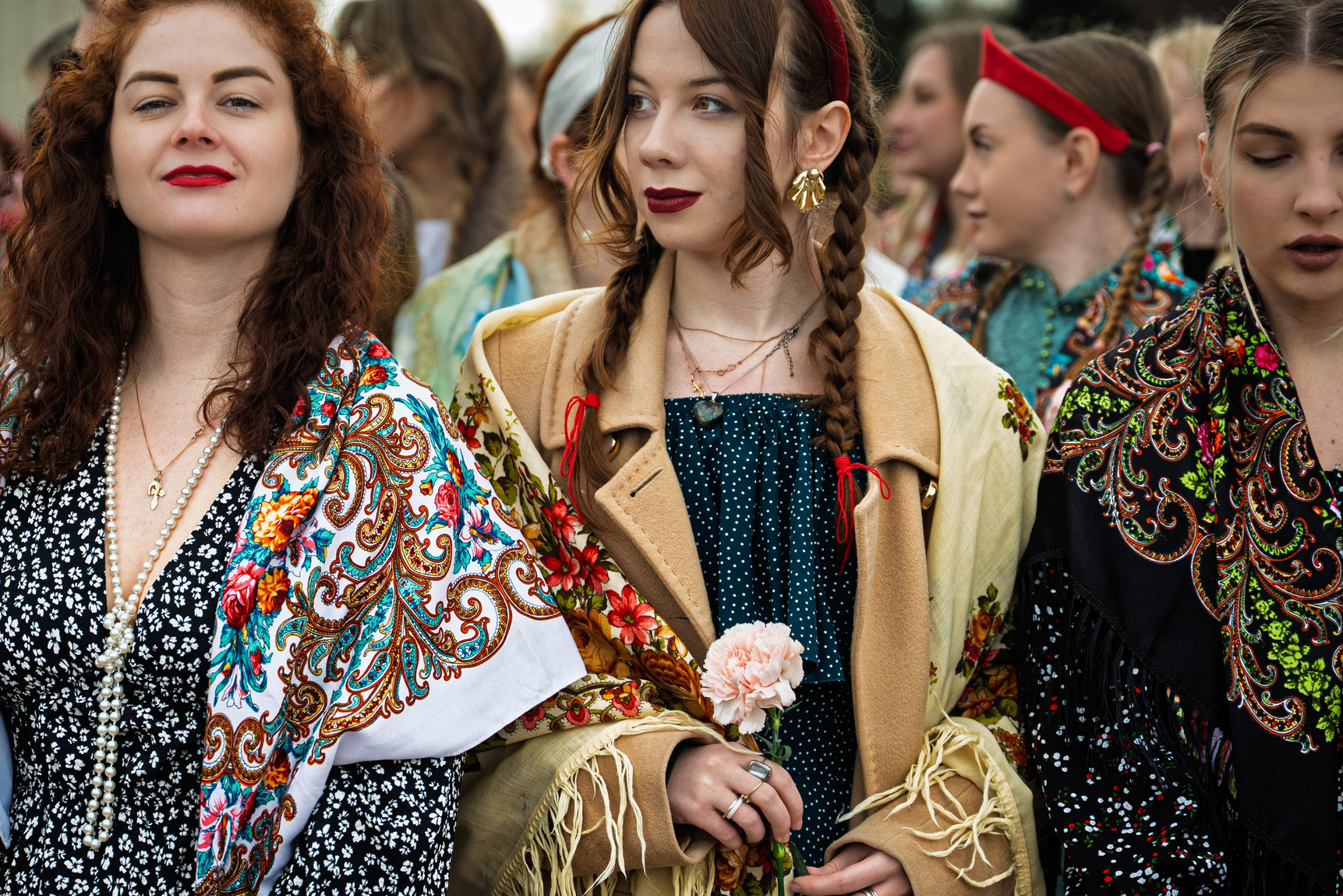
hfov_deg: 19.6
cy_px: 519
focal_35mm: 104
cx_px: 492
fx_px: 3880
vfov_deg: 13.2
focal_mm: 70
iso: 250
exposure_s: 1/800
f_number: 3.2
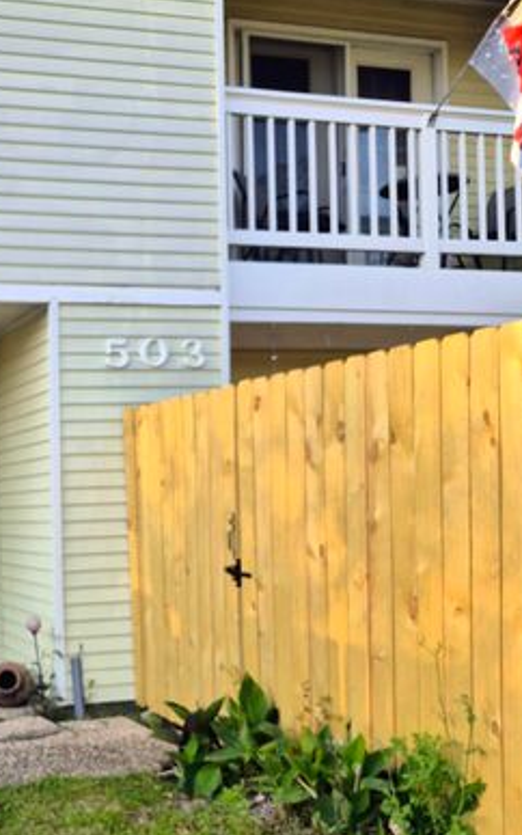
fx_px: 956
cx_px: -11
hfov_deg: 28.5
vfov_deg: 46.6
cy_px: 536
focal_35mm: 42
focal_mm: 5.4
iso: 25
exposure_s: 1/217
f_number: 1.8
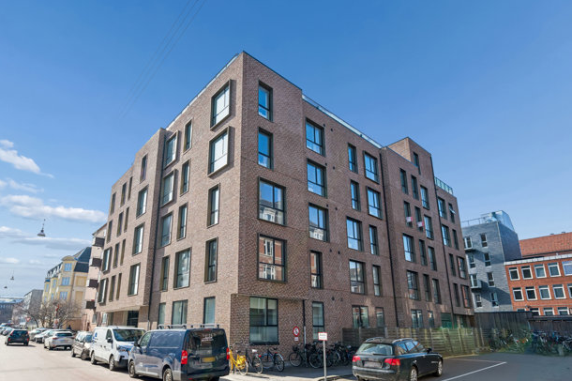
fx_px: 333
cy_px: 242
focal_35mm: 21
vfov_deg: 58.6
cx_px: 254
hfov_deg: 80.9
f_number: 7.1
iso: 160
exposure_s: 1/400
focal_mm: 16
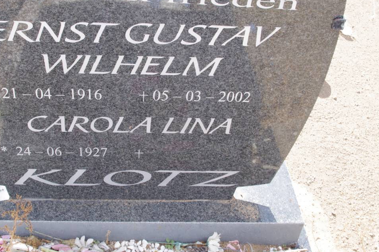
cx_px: 143
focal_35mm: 49
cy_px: 109
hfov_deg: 40.1
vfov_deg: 27.4
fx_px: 515
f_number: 11
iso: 800
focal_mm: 26.25
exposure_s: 1/125
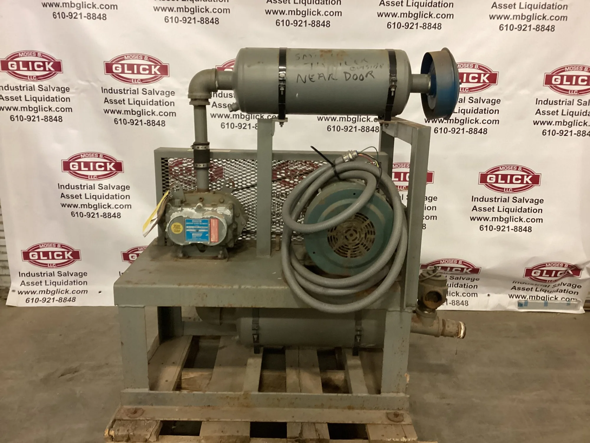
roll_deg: +0.8
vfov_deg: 45.4
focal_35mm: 31
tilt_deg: -16.3
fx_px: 528
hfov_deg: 58.4
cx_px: 295
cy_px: 222
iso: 320
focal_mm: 3.3
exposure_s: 1/30
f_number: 2.4
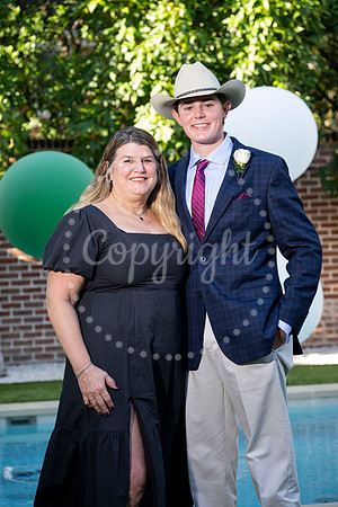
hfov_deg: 13.4
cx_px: 169
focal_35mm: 102
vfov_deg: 20.0
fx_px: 1436
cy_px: 254
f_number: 5
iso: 400
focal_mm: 102
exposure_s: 1/200
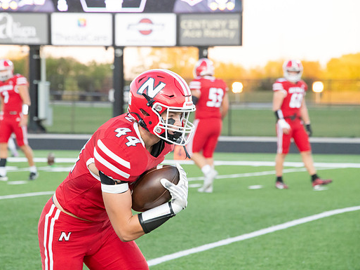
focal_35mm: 250
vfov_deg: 5.9
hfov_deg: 7.9
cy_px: 135
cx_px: 160
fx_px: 2601
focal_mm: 230
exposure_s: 1/500
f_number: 9
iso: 8000
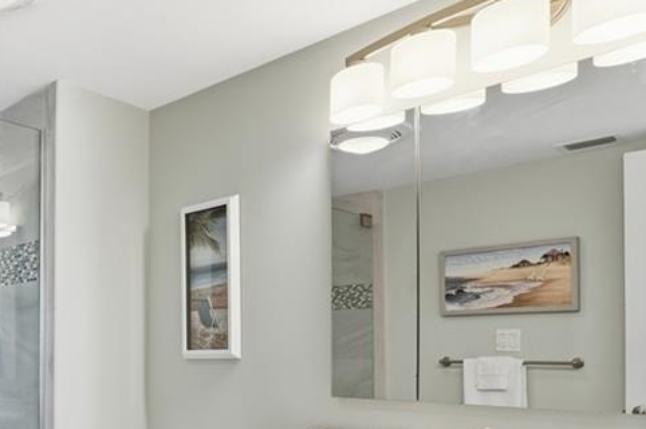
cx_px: 123
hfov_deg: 52.1
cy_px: 359
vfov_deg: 37.1
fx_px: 609
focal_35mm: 34
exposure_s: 1/40
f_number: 9
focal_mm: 16
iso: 200
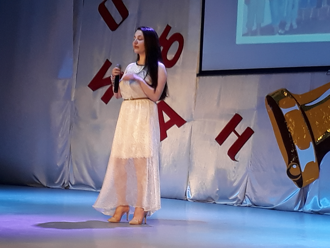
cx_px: 165
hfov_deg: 65.3
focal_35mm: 27
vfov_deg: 51.4
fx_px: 257
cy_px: 124
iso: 64
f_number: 1.9
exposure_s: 1/33
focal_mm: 3.6
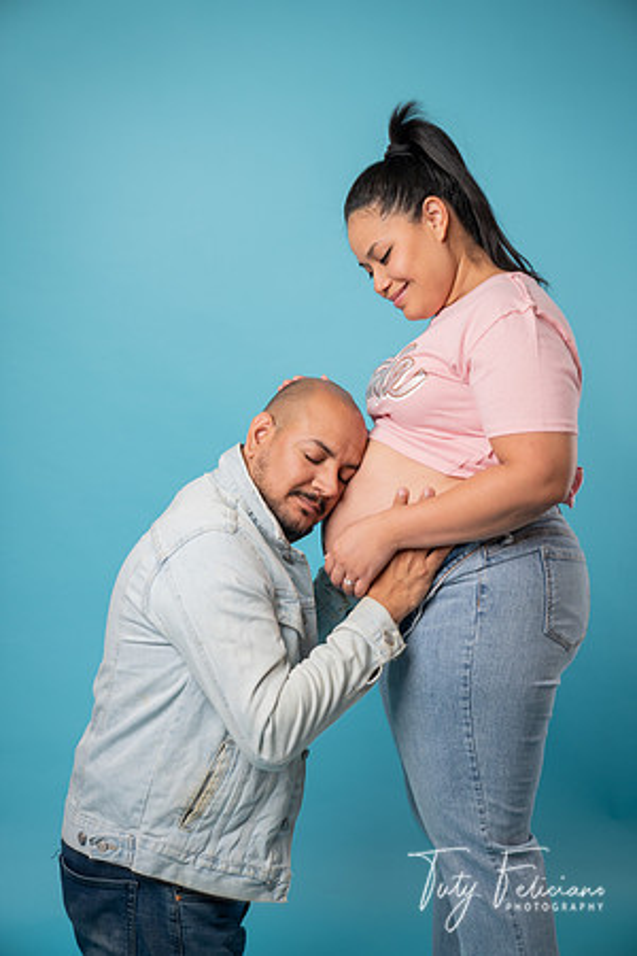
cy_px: 478
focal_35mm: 55
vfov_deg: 36.2
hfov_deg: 24.6
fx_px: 1460
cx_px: 318
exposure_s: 1/50
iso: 50
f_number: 3.2
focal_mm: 55
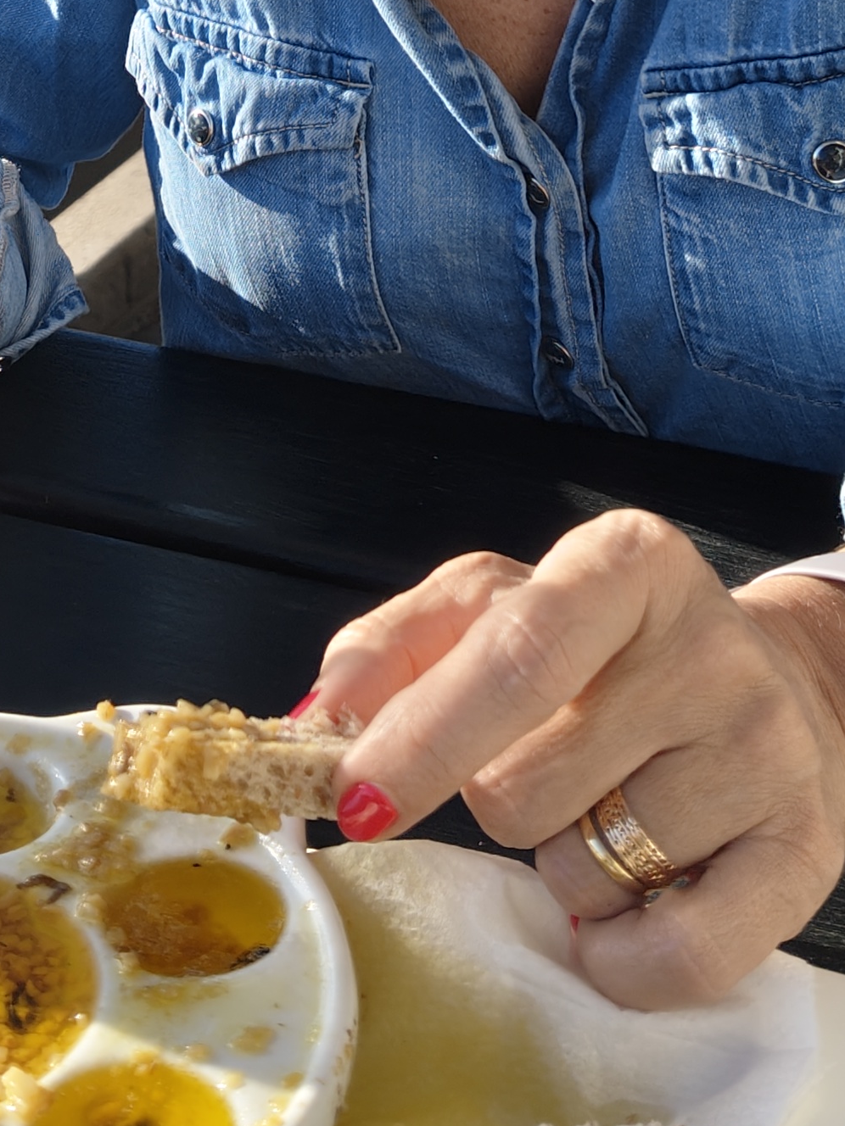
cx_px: 236
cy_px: -334
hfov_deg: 19.8
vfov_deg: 23.3
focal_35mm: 74
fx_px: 2409
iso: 50
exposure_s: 1/621
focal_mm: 5.56
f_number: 1.88
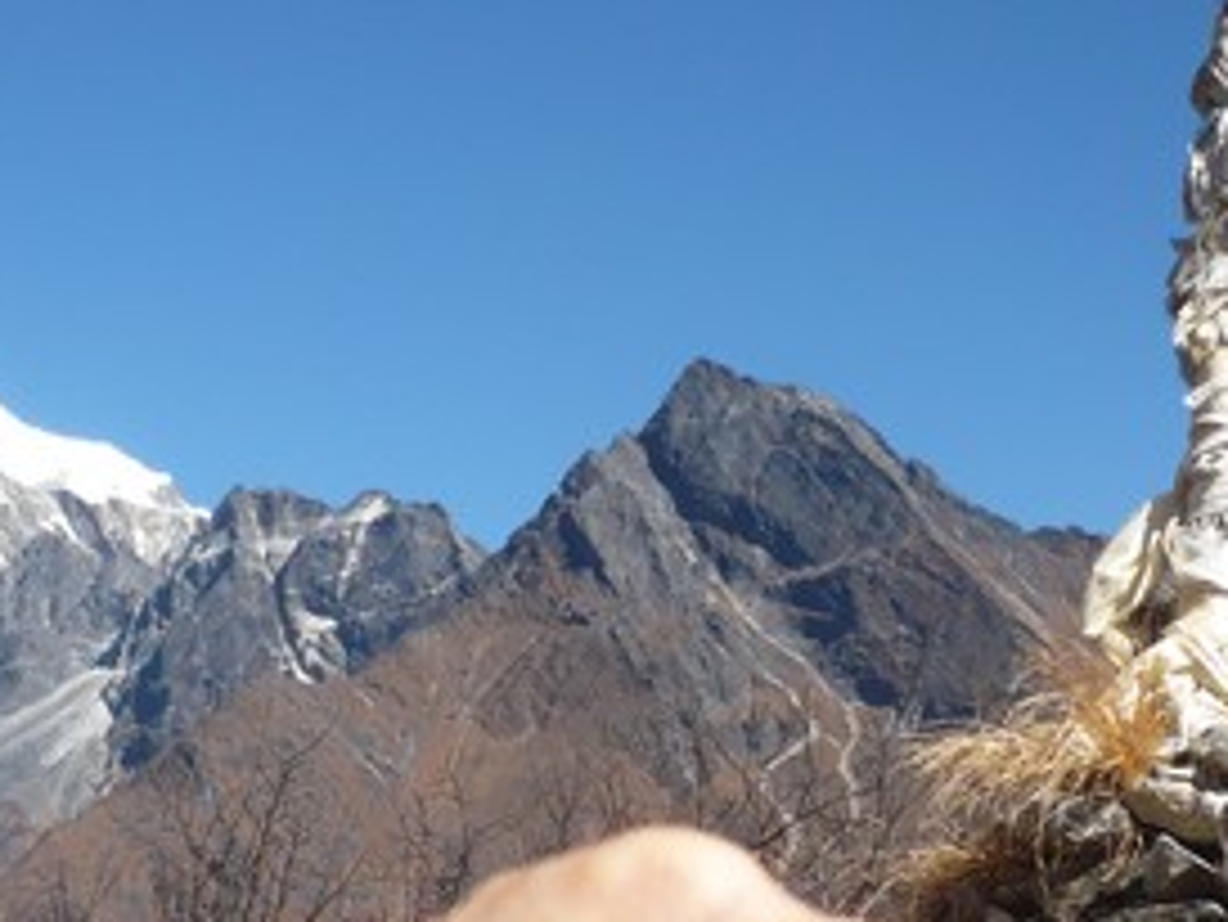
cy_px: 926
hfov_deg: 21.9
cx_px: 238
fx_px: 3123
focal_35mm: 88
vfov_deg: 16.4
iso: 100
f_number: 9
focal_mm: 6.6
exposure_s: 1/200
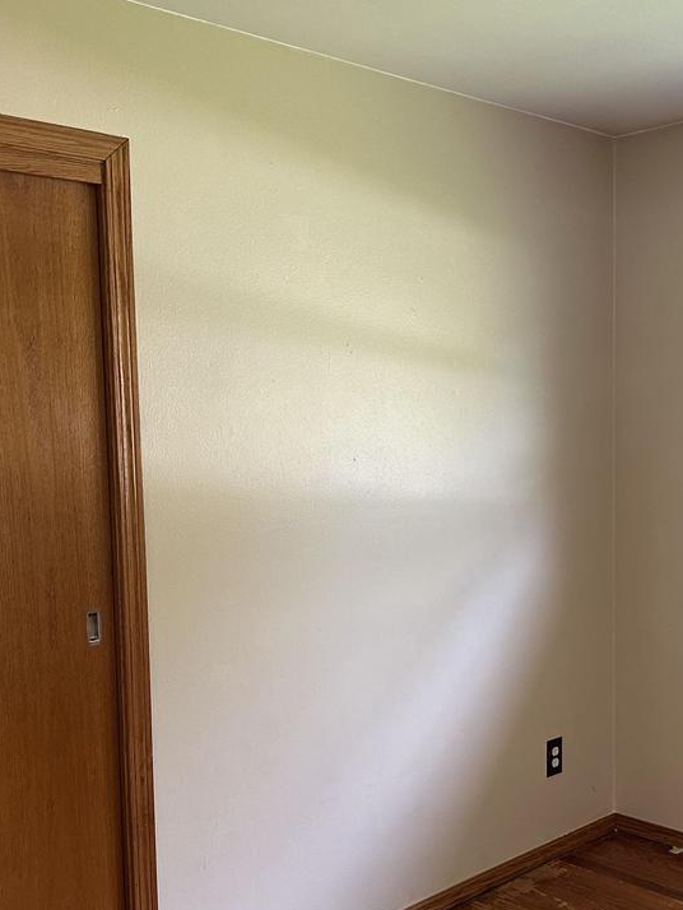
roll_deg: +0.2
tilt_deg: -6.6
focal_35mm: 43
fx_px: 1131
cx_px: 535
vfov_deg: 43.7
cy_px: 520
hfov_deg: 32.8
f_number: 1.78
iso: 200
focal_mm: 6.86
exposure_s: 1/60
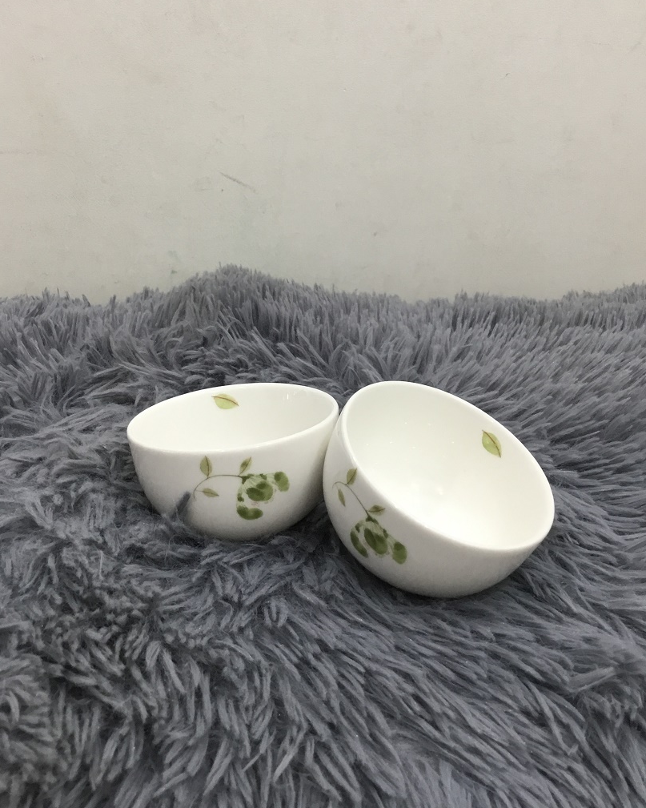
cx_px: 295
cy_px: 335
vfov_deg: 50.1
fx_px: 860
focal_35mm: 36
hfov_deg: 41.1
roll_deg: +1.2
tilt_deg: -16.7
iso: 100
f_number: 2.4
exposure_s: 1/33
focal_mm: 3.3
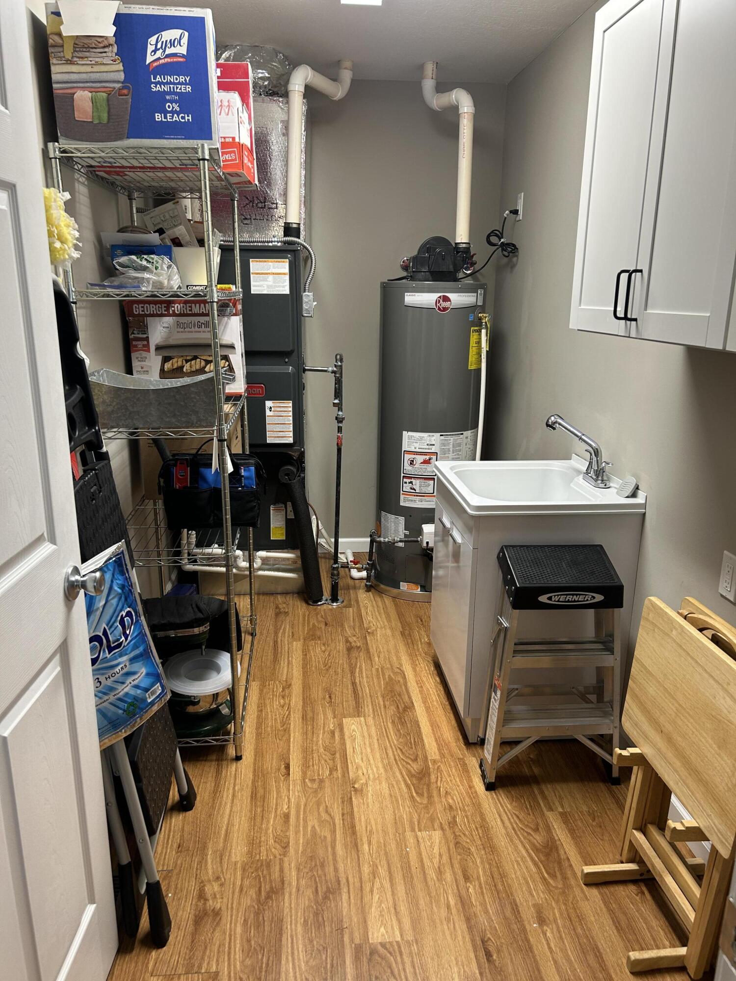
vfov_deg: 67.3
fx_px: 737
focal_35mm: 26
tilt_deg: -14.6
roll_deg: -0.8
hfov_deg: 53.1
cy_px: 490
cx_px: 368
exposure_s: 1/60
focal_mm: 5.7
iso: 64
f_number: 1.5
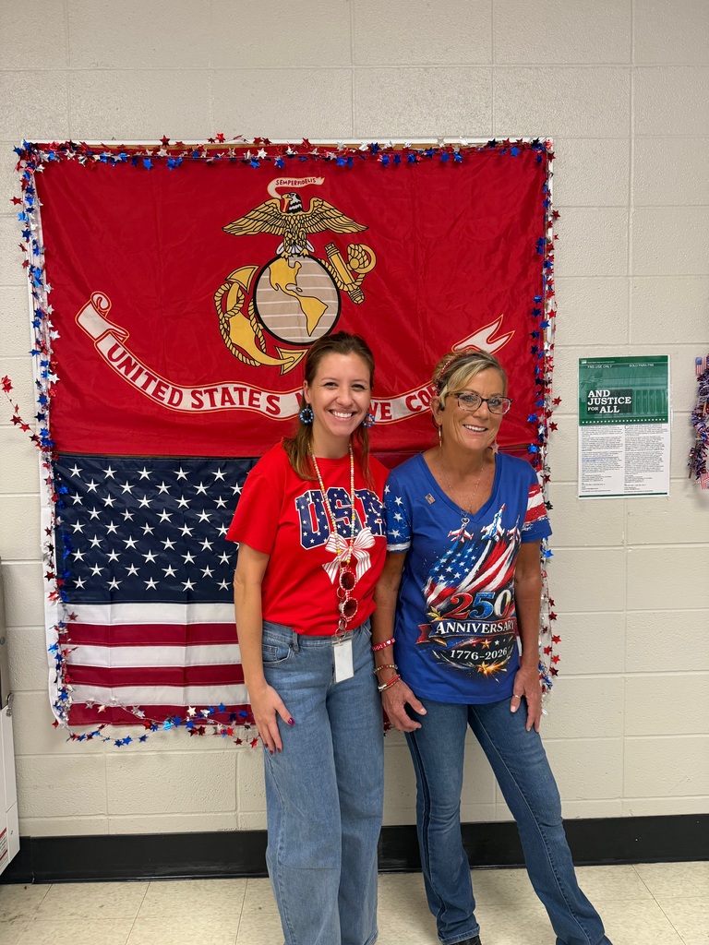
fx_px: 655
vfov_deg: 71.6
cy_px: 472
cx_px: 354
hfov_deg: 56.8
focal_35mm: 24
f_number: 1.78
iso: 320
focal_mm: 6.76
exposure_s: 1/60
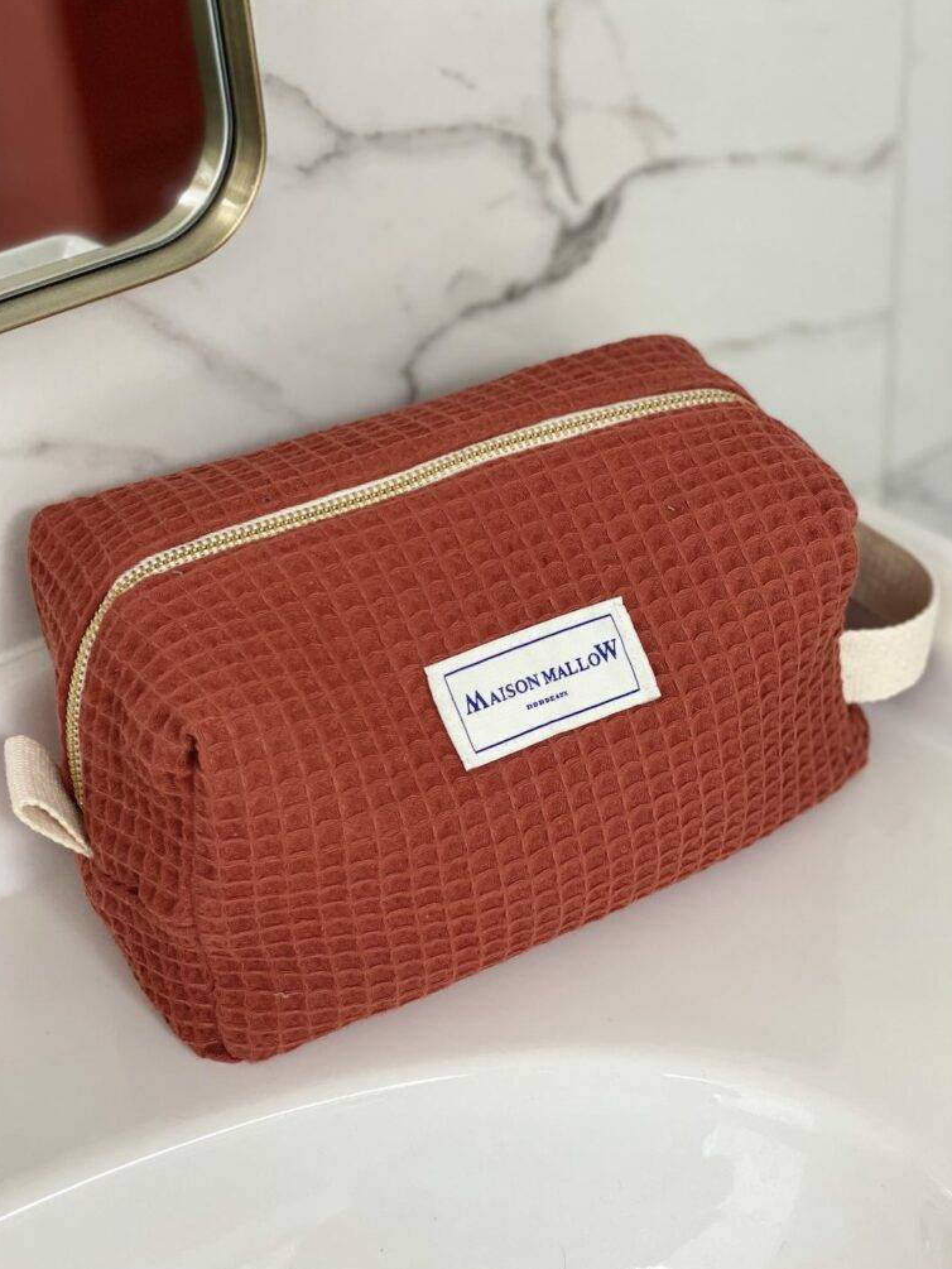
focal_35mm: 53
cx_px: 479
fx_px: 1943
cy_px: 641
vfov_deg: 36.2
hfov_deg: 27.5
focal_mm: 6
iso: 160
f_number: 2
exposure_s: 1/122
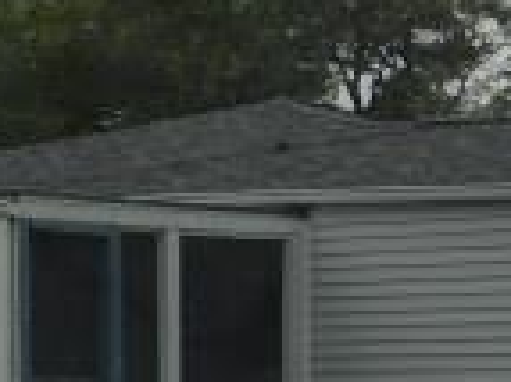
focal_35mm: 175
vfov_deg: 8.5
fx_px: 2581
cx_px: -193
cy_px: 100
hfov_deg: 11.0
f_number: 3.7
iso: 100
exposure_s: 1/310
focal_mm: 7
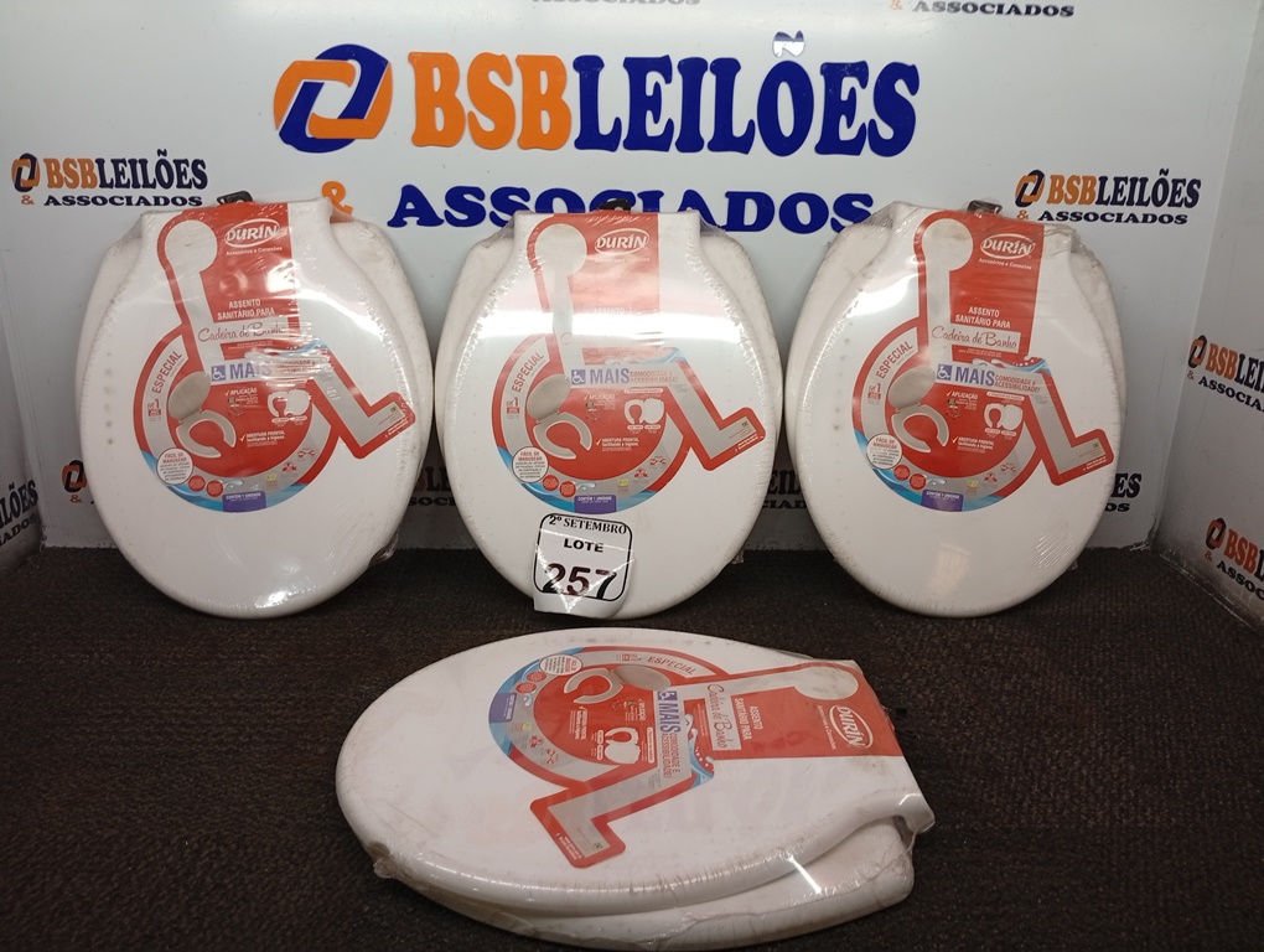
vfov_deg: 51.5
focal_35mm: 27
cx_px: 632
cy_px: 476
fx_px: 987
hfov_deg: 65.2
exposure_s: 1/40
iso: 190
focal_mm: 3.98
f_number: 1.8
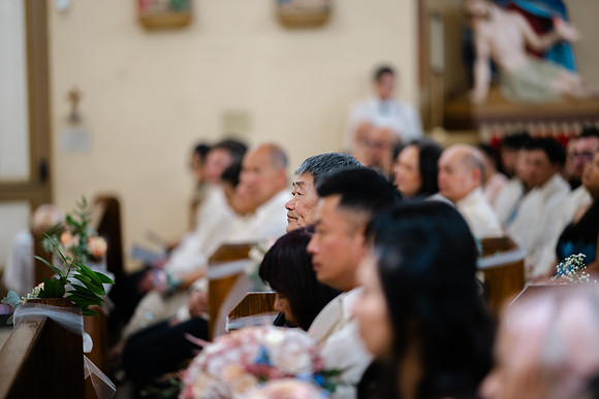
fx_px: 1747
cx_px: 300
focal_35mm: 105
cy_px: 200
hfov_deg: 19.5
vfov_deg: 13.0
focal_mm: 105
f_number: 1.4
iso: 400
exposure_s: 1/100
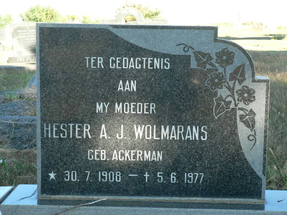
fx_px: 597
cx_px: 144
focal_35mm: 72
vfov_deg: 20.4
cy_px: 108
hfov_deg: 27.0
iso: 100
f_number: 4
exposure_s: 1/125
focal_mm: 12
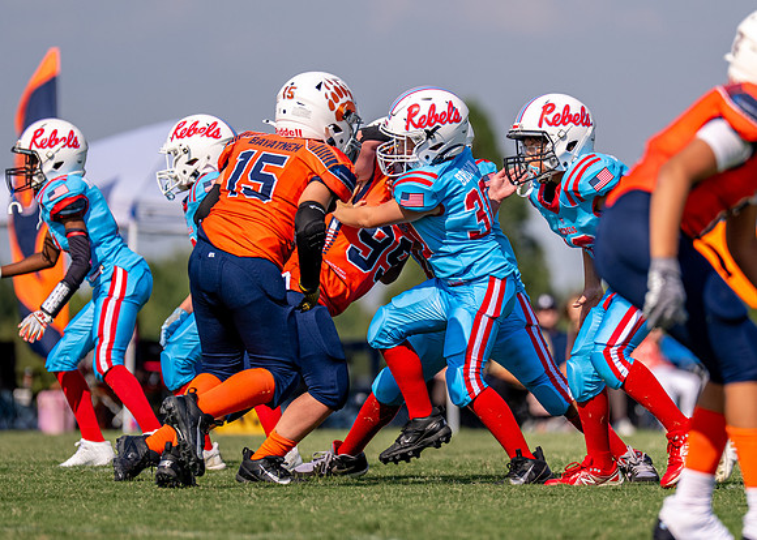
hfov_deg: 5.3
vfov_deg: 3.8
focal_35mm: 381
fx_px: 8199
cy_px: 285
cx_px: 443
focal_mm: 200
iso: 125
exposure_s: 1/4000
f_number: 2.8
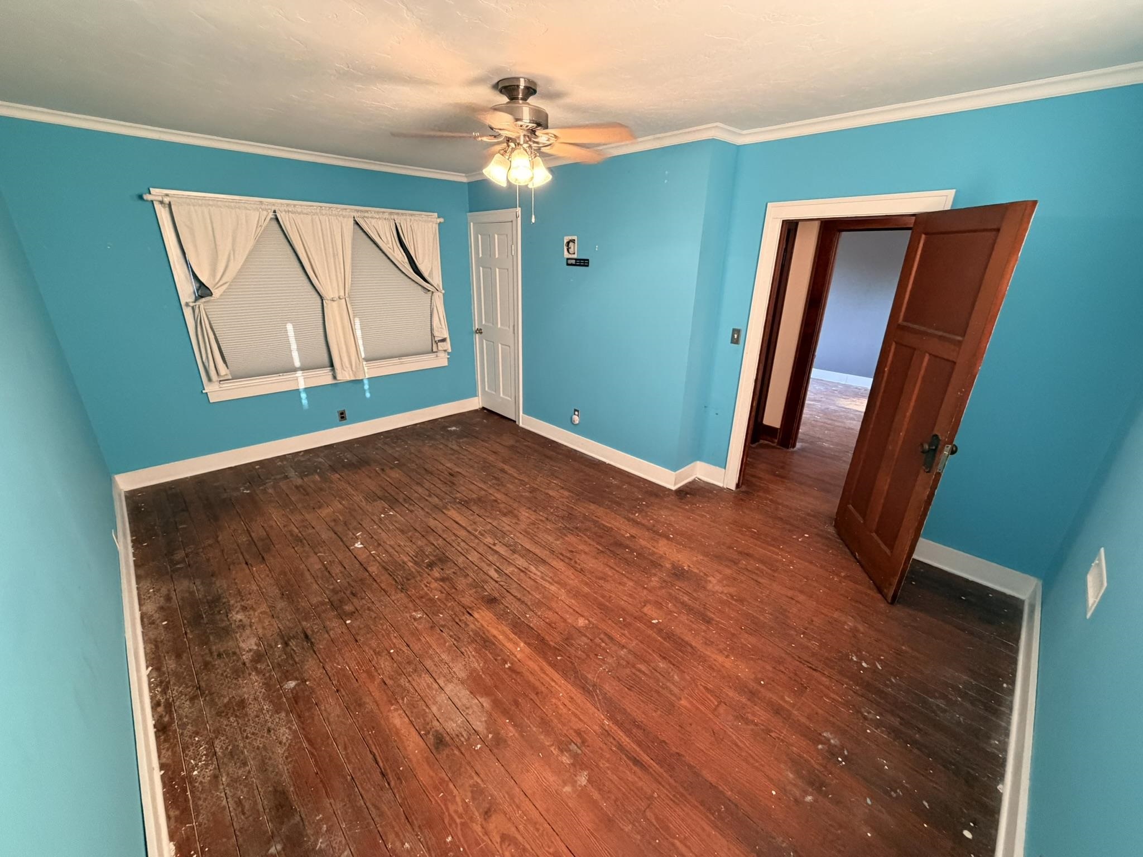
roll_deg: -1.4
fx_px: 462
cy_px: 428
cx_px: 572
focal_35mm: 14
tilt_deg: -21.1
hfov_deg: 102.1
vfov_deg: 85.7
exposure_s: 1/60
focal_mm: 2.22
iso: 400
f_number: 2.2
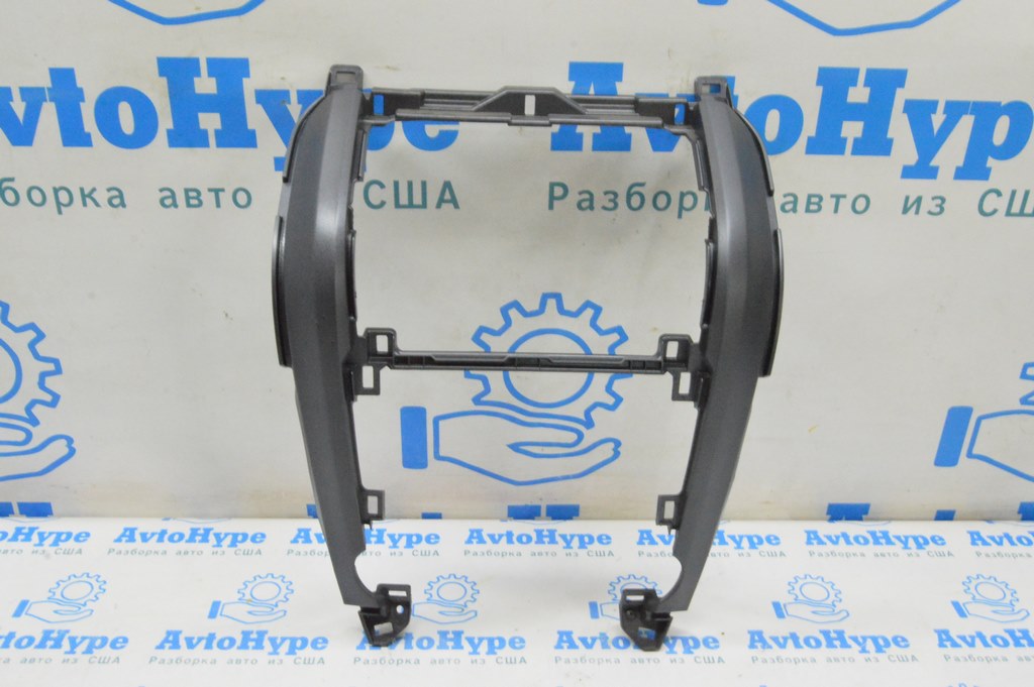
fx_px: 990
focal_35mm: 34
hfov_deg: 55.1
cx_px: 517
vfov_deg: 38.3
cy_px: 344
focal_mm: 23
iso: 6400
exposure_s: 1/15
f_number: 20
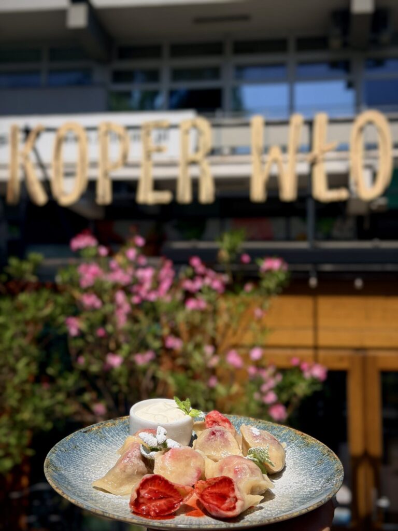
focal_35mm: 48
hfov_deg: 30.3
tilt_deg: +7.4
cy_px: 266
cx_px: 199
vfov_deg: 39.7
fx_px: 736
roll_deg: -1.0
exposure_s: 1/13333
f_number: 1.78
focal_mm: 6.76
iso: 80
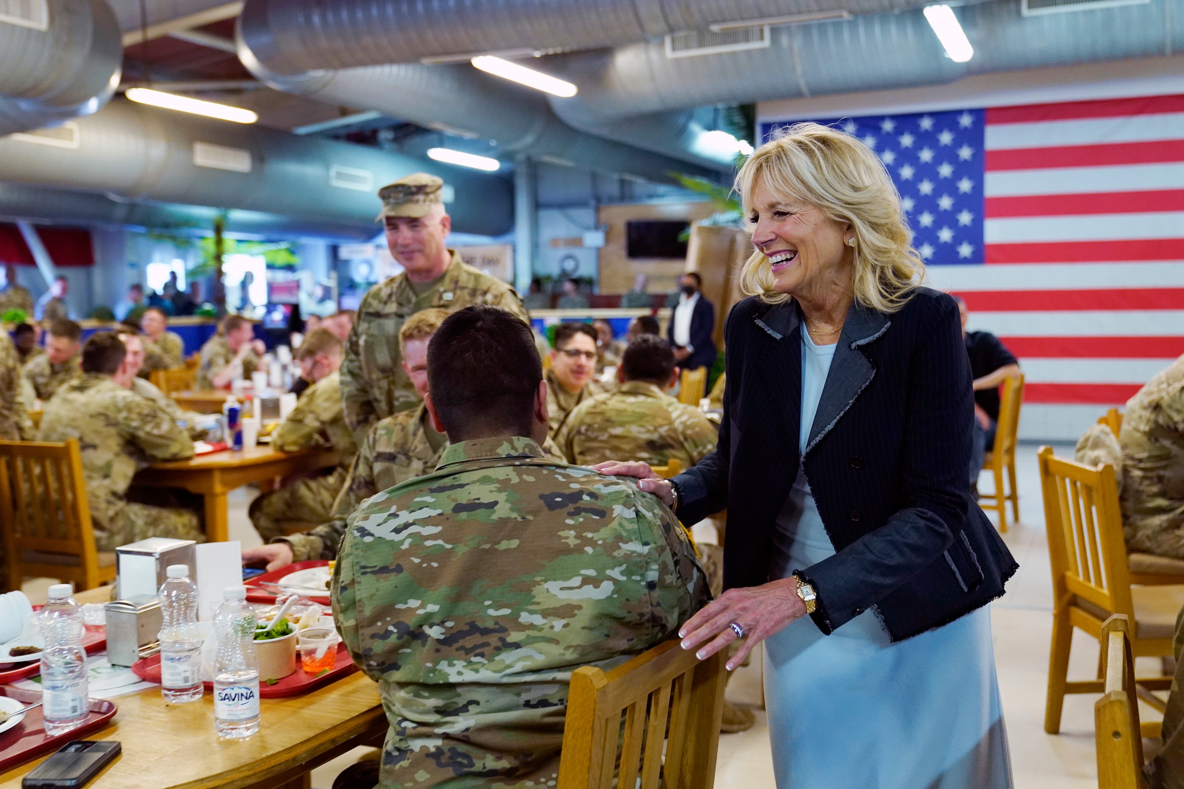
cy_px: 394
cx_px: 592
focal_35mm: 37
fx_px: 1217
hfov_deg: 51.9
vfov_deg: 35.9
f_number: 3.2
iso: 3200
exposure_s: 1/200
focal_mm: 37
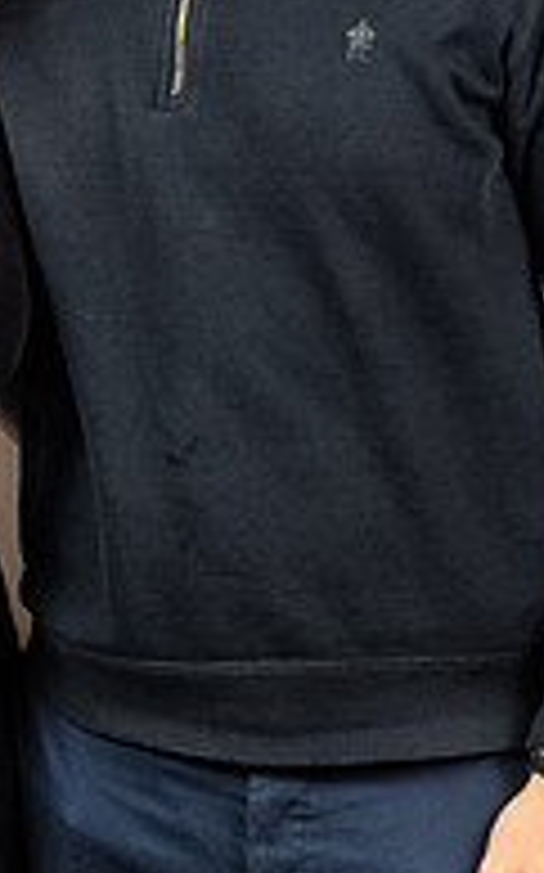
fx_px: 2494
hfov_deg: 12.4
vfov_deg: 19.7
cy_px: 266
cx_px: 188
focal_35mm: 105
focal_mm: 16
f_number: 3.5
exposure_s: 1/80
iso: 640
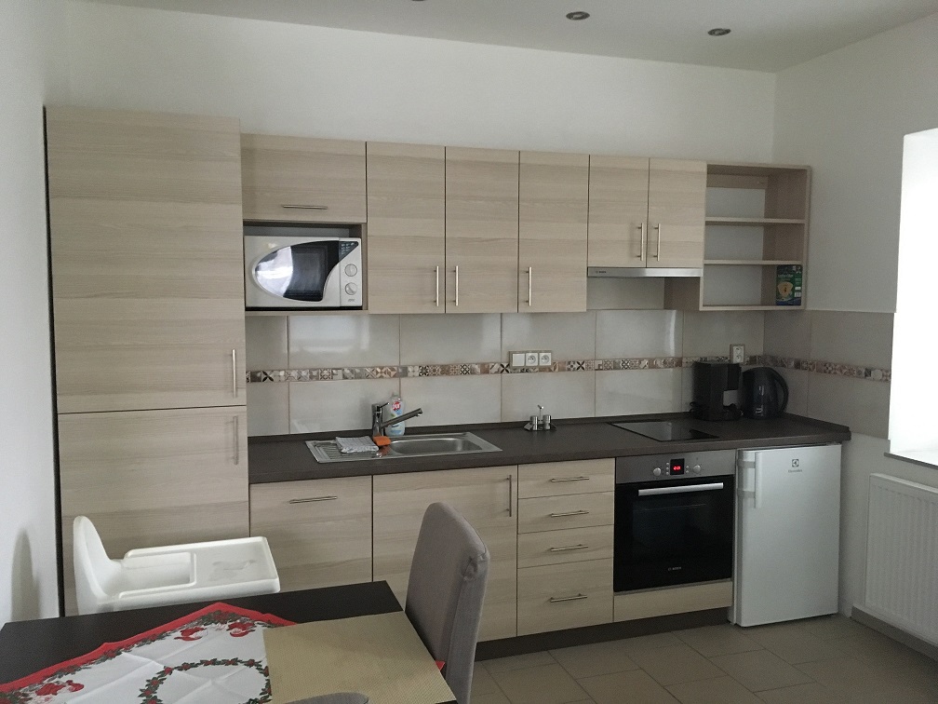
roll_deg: +0.5
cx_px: 469
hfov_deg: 61.7
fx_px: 786
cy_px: 352
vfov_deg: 48.2
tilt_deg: -5.1
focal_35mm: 29
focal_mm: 4.15
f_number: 2.2
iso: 250
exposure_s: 1/17
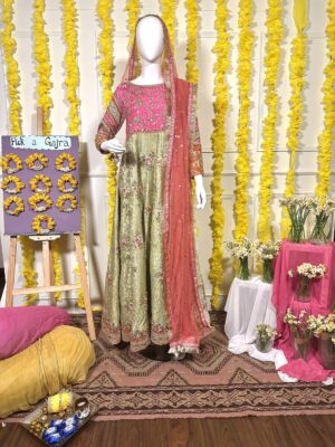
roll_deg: -0.2
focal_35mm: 24
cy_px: 224
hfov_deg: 56.8
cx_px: 168
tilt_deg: -10.3
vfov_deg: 71.6
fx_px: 310
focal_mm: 6.86
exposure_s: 1/121
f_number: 1.78
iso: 200
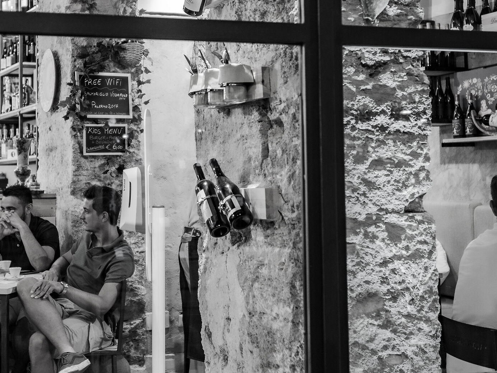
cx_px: 184
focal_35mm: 59
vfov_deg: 24.7
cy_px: 126
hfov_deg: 32.5
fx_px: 847
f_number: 1.2
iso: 400
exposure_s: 1/30
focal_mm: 17
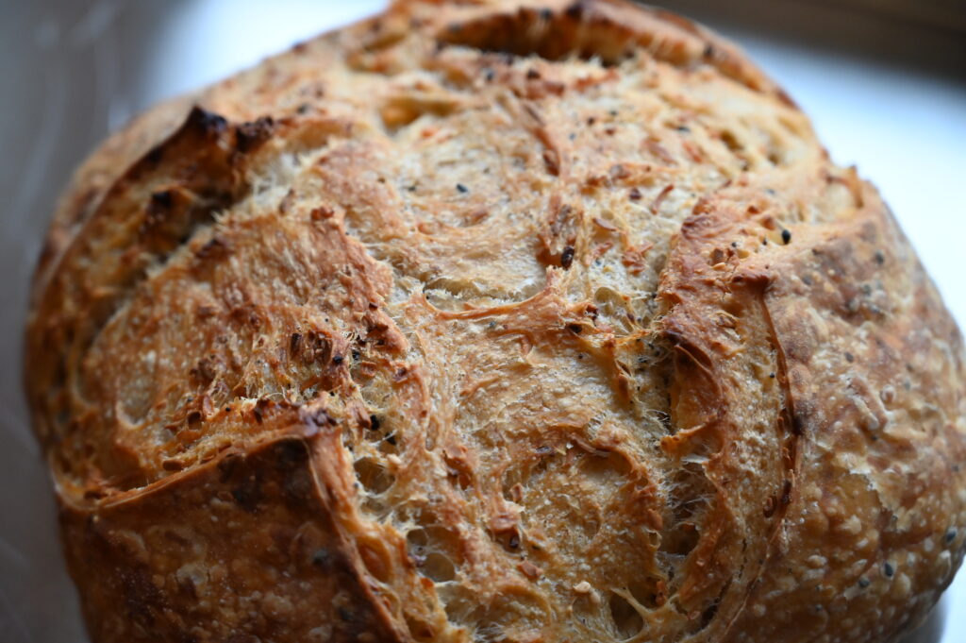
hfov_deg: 28.9
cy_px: 322
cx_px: 483
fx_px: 1877
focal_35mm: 70
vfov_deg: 19.4
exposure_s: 1/125
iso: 1000
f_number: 4
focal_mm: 70
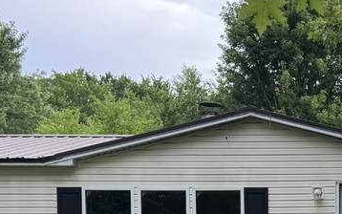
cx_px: 349
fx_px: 848
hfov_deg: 21.9
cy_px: 261
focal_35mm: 91
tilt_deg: -2.1
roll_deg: +0.0
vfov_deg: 13.9
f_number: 1.78
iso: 80
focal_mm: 6.76
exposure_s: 1/627
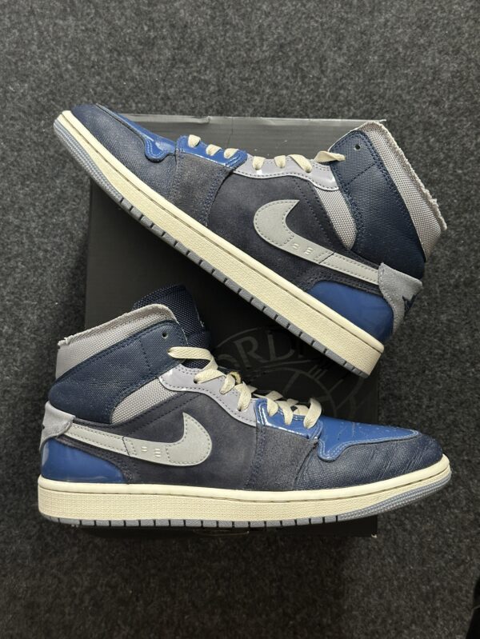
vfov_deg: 39.6
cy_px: 320
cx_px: 240
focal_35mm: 48
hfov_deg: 30.3
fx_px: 887
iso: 320
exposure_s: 1/34
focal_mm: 6.86
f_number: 1.78
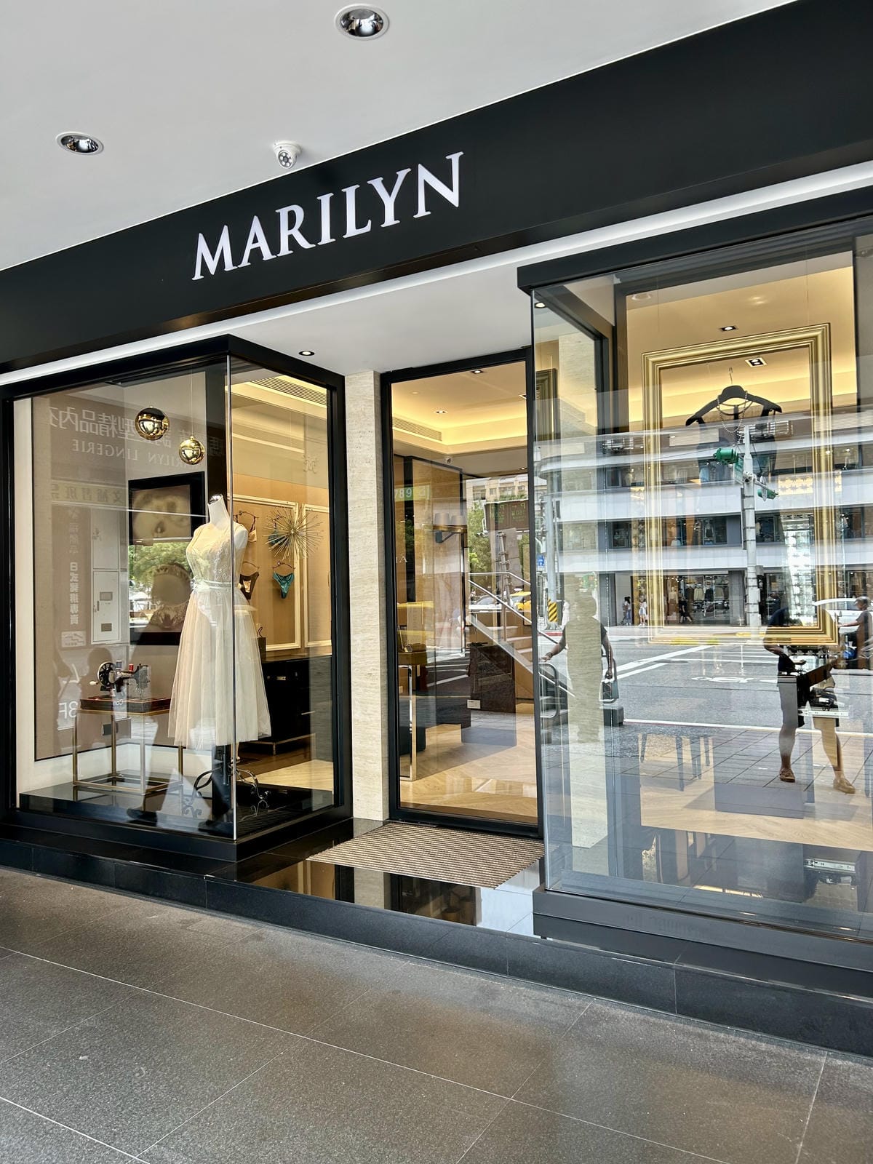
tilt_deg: +2.4
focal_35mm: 26
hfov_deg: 53.1
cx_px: 436
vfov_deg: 67.3
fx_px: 874
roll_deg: +1.5
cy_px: 582
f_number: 1.5
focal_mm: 5.7
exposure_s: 1/121
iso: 50
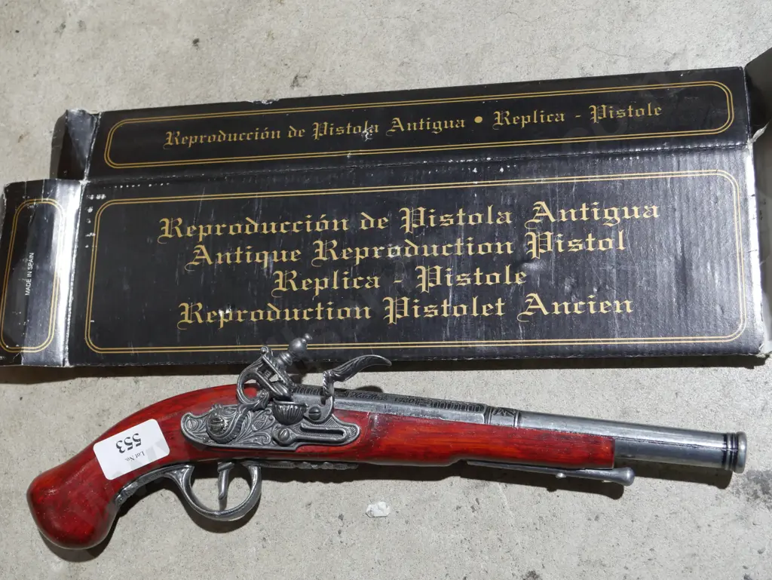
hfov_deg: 39.6
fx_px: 1071
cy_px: 290
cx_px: 386
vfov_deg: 30.3
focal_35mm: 48
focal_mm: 24
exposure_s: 1/60
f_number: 5.6
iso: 1250
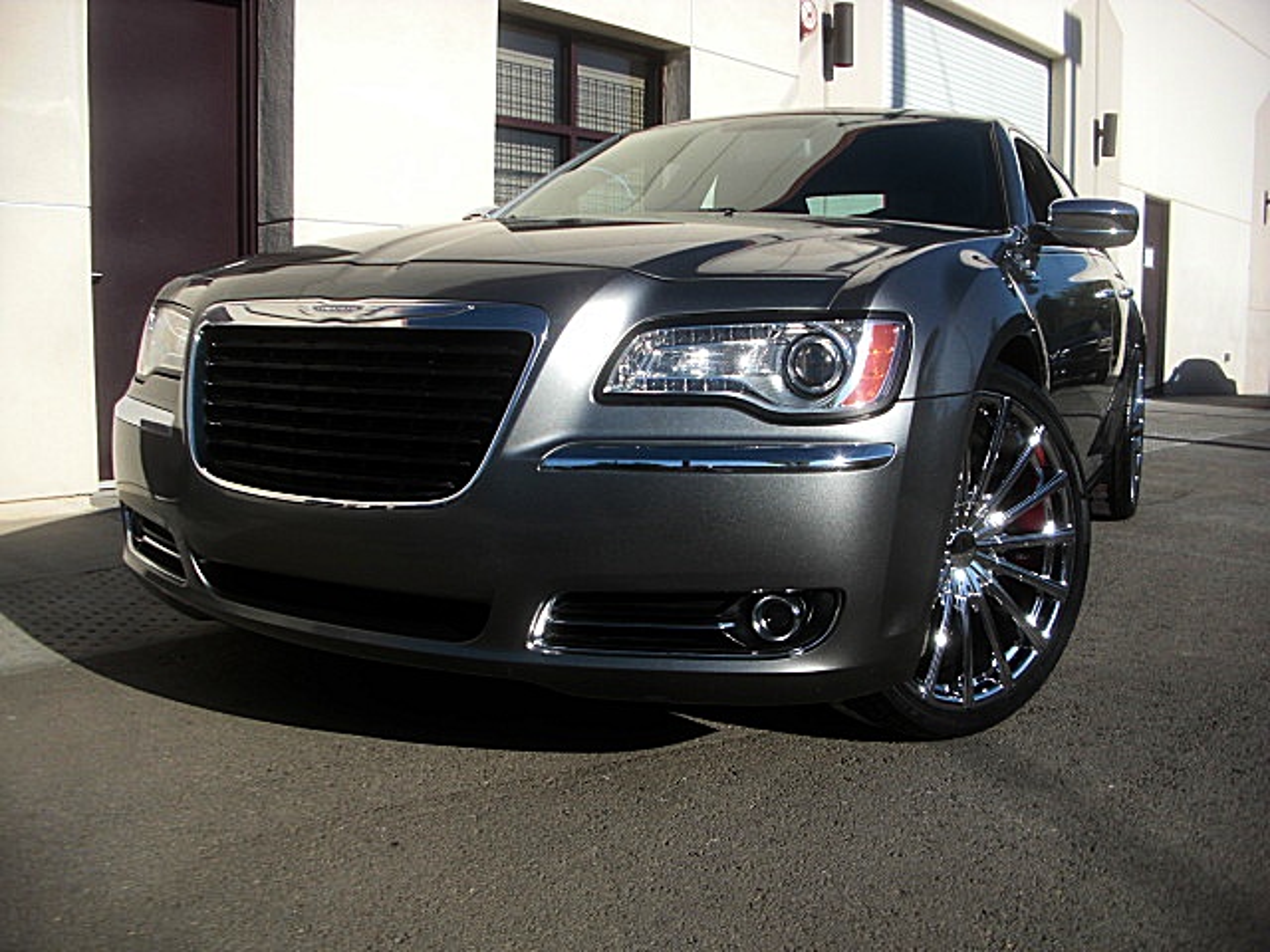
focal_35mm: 36
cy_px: 476
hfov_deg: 51.4
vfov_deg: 39.7
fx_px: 1321
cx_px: 635
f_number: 2.8
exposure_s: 1/800
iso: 50
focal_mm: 6.3
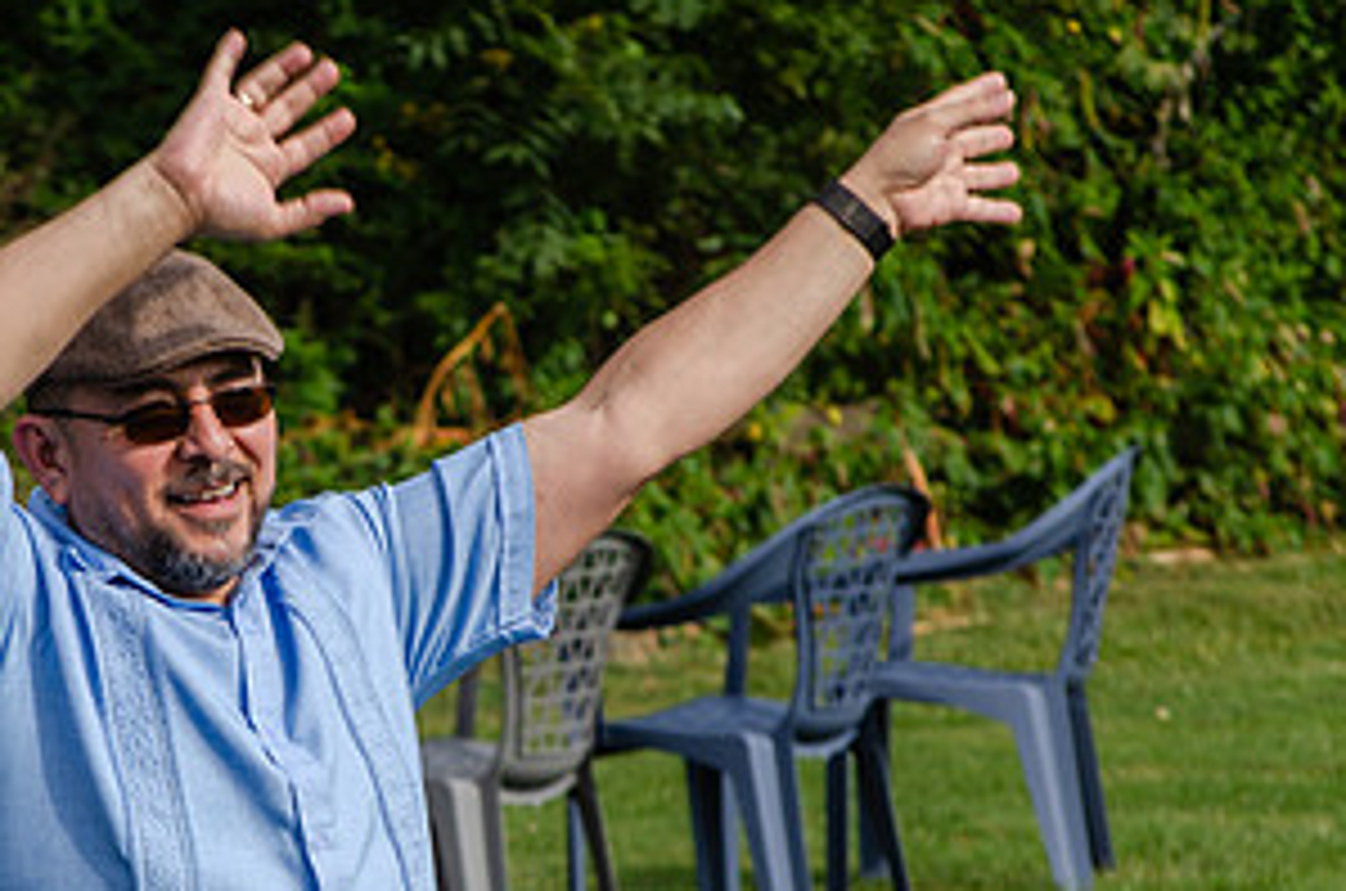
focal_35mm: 393
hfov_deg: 5.3
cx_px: 221
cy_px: 590
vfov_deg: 3.5
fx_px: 14663
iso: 110
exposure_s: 1/250
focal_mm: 135
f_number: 8
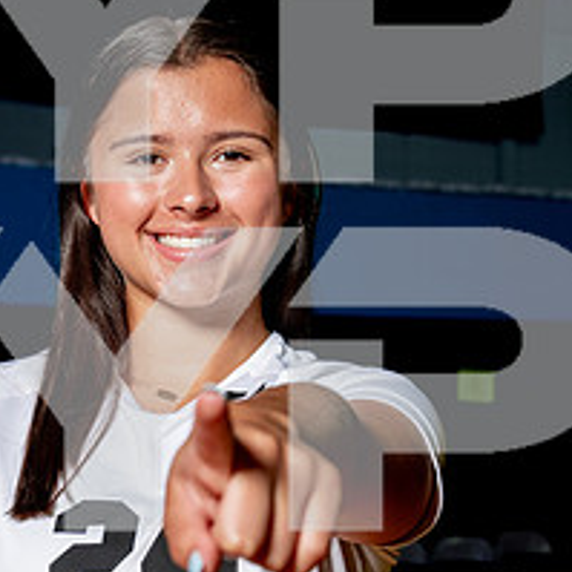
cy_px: 381
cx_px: 233
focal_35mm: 100
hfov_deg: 17.4
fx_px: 1869
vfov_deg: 17.4
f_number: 4.5
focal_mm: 39
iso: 250
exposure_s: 1/200
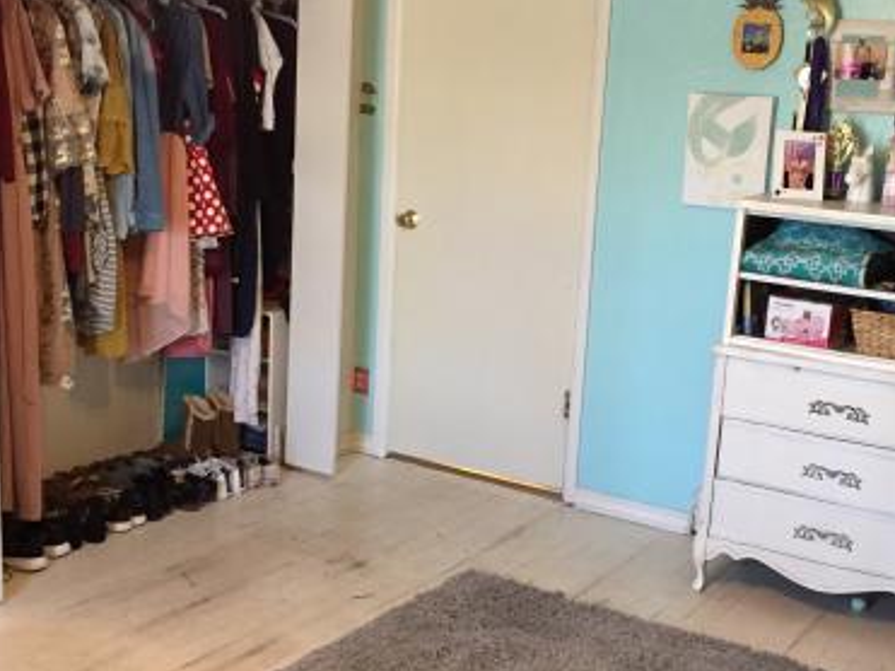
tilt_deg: -15.0
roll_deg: -3.9
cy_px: 405
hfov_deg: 38.1
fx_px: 1292
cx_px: 533
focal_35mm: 50
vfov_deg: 29.0
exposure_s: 1/30
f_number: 2.2
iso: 200
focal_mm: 4.15
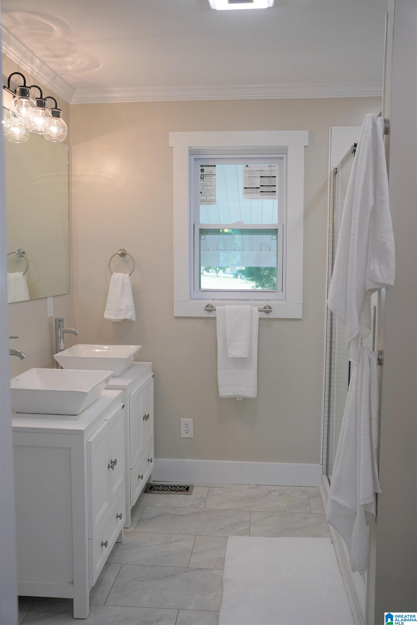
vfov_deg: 58.9
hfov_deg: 41.2
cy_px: 312
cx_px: 208
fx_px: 554
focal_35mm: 32
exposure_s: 1/160
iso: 400
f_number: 4
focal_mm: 31.9
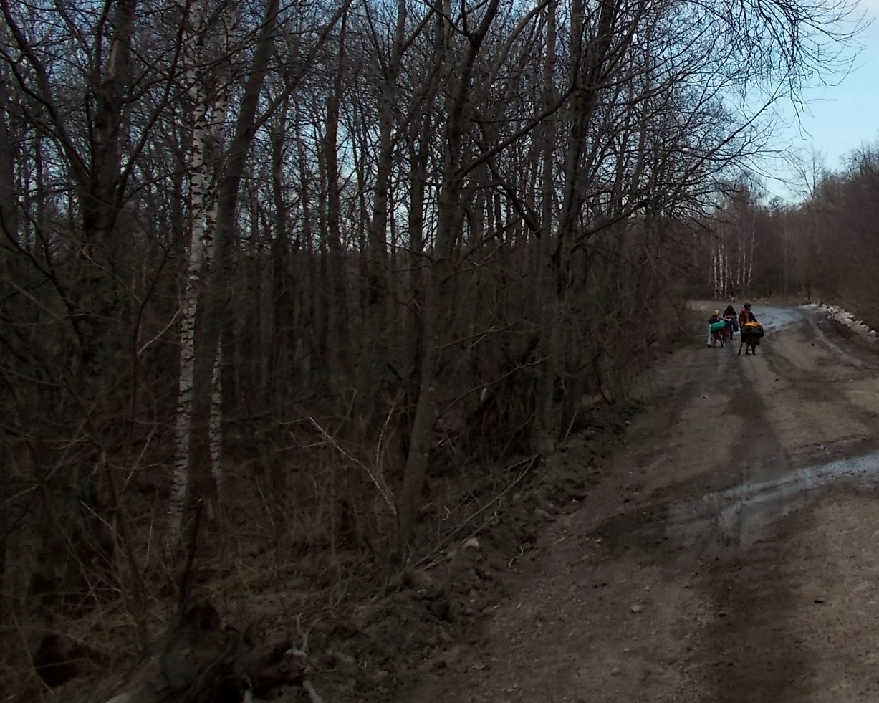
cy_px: 136
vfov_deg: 31.2
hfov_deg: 37.2
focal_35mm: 47
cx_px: 779
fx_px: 1222
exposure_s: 1/250
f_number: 3.2
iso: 160
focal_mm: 4.6
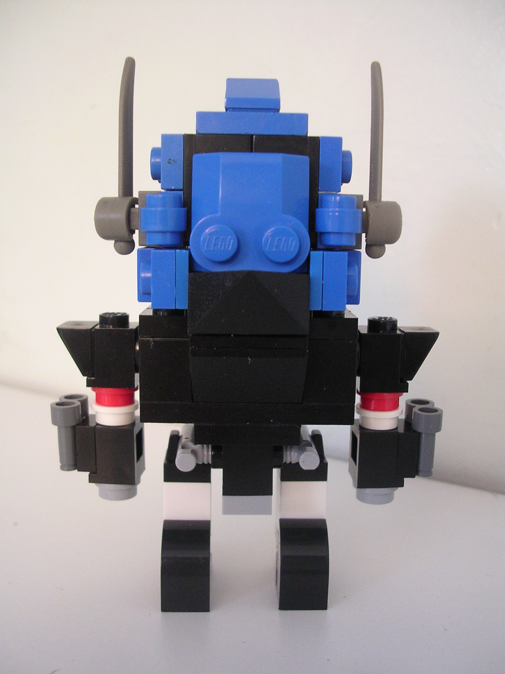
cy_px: 337
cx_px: 252
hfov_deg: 37.7
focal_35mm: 38
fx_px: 739
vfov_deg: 49.0
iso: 253
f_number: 2.8
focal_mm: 5.8
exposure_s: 1/3.3
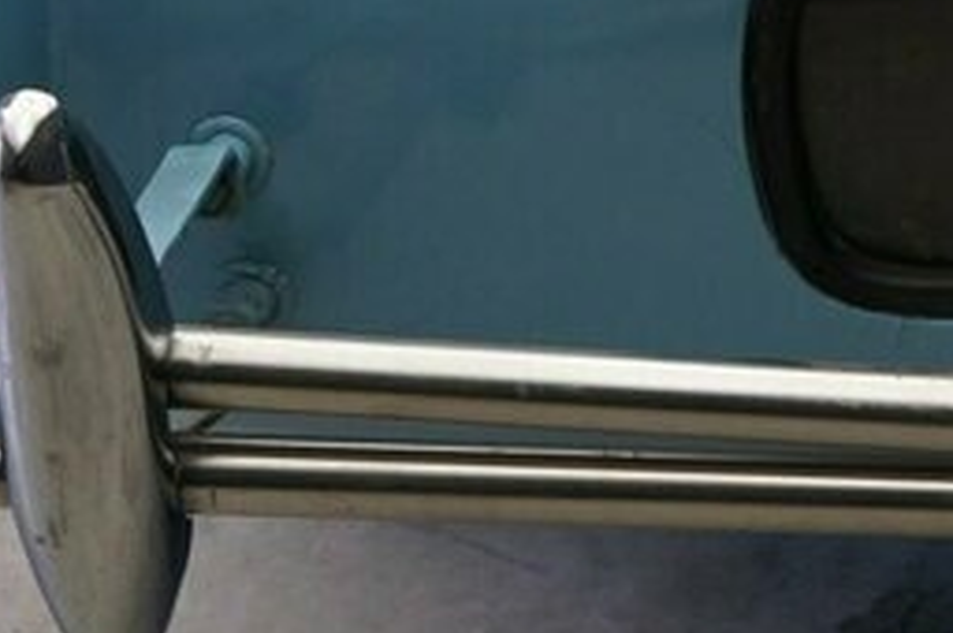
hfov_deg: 10.7
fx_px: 4838
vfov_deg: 7.4
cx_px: 1586
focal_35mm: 183
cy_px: -37
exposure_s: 1/13
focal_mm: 39
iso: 800
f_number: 6.3
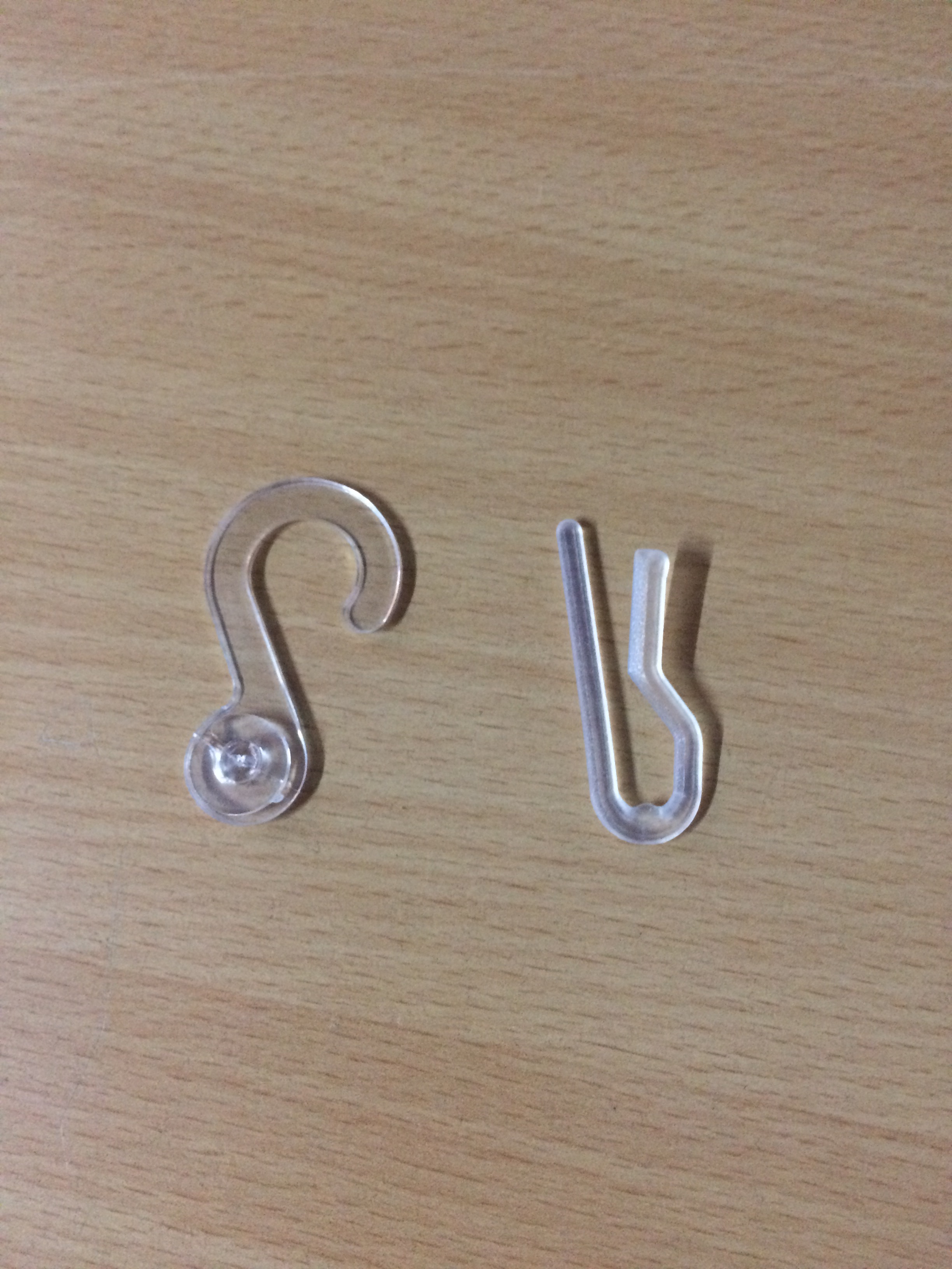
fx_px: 1063
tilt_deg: -80.9
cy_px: 634
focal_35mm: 29
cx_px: 476
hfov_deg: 48.2
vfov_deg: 61.7
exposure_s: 1/17
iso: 320
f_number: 2.2
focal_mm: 4.15
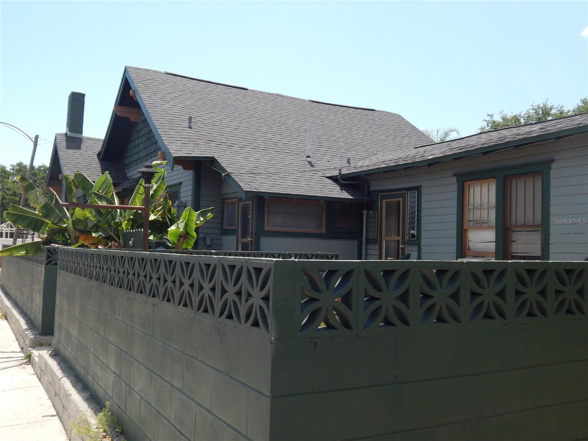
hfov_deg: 52.6
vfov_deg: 40.7
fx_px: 595
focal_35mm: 35
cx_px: 294
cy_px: 220
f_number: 3.3
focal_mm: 6.1
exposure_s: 1/800
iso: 125
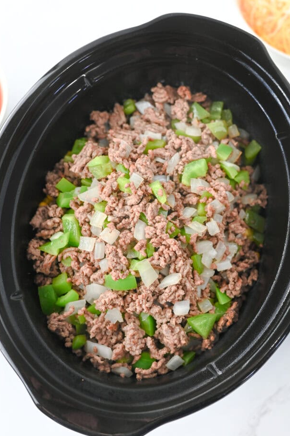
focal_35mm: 56
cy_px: 218
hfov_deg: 24.2
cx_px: 149
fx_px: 678
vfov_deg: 35.7
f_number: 4
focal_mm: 50
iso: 800
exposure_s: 1/100
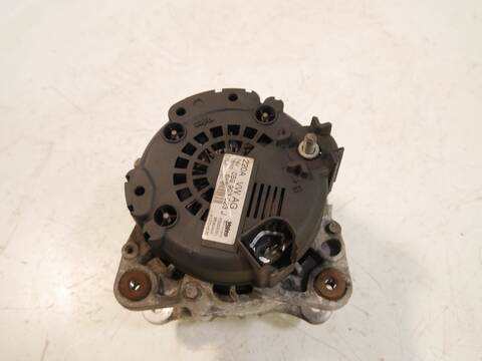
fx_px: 446
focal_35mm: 32
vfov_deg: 44.2
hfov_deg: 56.8
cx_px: 241
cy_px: 180
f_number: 3.8
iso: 640
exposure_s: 1/60
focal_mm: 16
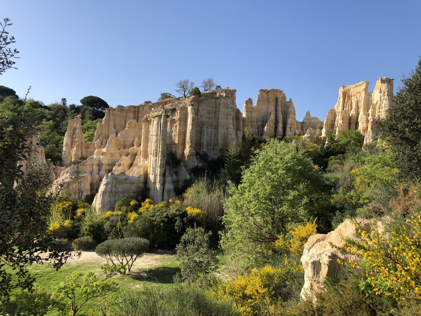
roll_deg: -1.7
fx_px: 341
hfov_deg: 63.4
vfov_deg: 49.7
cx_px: 210
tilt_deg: +3.7
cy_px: 158
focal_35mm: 28
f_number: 1.8
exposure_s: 1/1297
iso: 20
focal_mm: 4
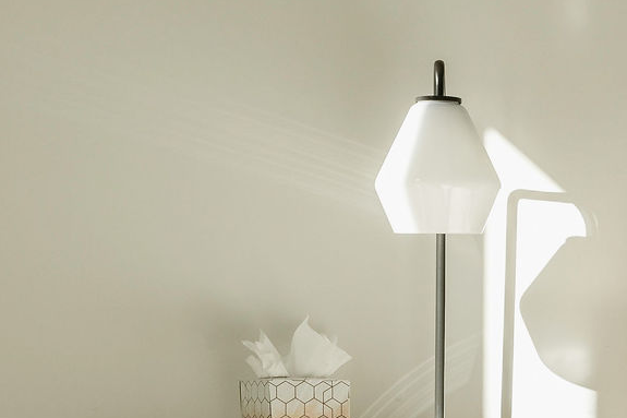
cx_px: 675
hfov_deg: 14.0
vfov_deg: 9.5
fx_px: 2507
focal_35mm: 144
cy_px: 334
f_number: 14
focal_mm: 36.3
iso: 200
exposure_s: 1/60
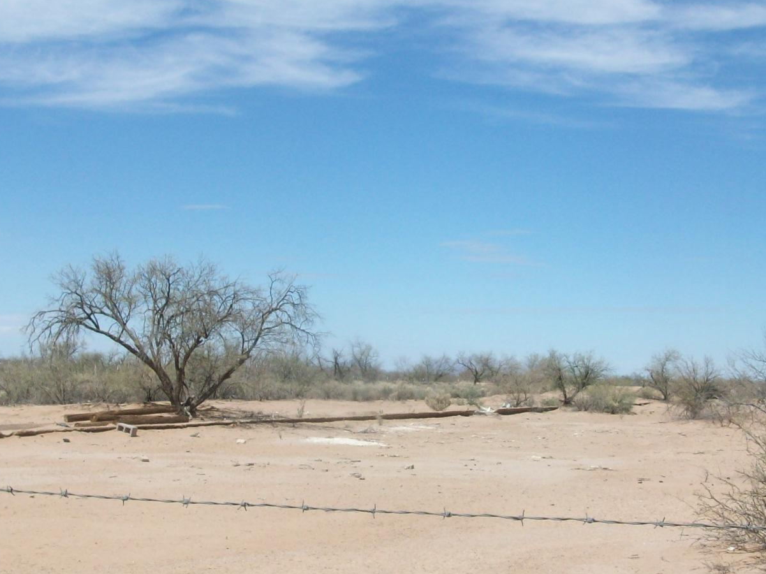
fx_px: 1283
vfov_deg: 25.2
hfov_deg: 33.2
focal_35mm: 58
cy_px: 243
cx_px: 450
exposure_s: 1/483
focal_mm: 5.7
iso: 64
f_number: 5.5
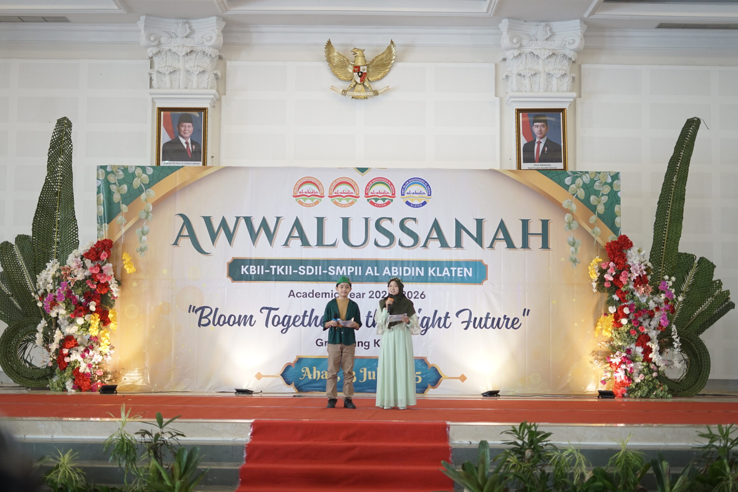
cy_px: 246
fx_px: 1025
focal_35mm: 50
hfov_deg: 39.6
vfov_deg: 27.0
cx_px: 369
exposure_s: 1/320
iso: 800
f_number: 1.8
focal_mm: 50
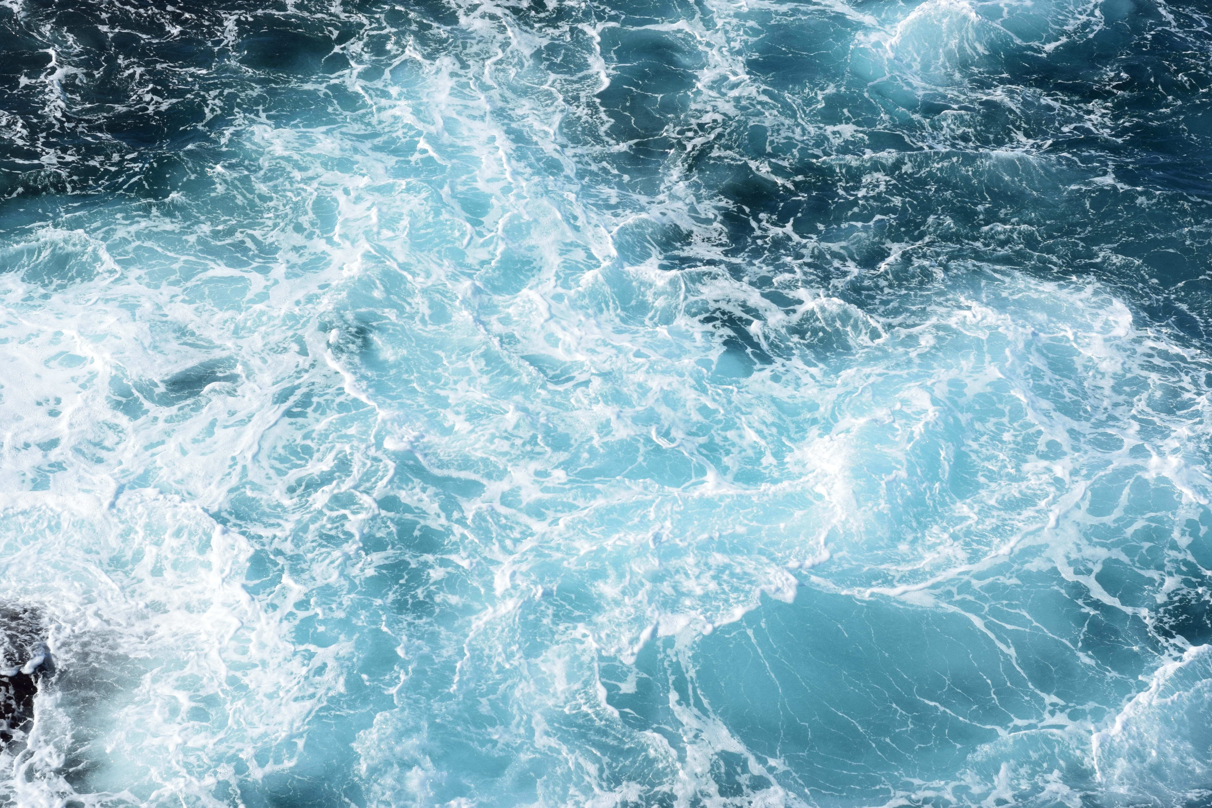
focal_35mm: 75
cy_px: 404
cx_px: 606
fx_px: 2525
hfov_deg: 27.0
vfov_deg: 18.2
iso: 220
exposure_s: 1/500
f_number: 11
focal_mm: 50
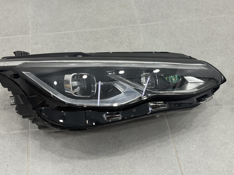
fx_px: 324
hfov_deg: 39.7
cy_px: 88
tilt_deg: -52.3
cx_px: 117
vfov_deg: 30.3
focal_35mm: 48
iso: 50
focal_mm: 6.76
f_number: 1.78
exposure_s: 1/100
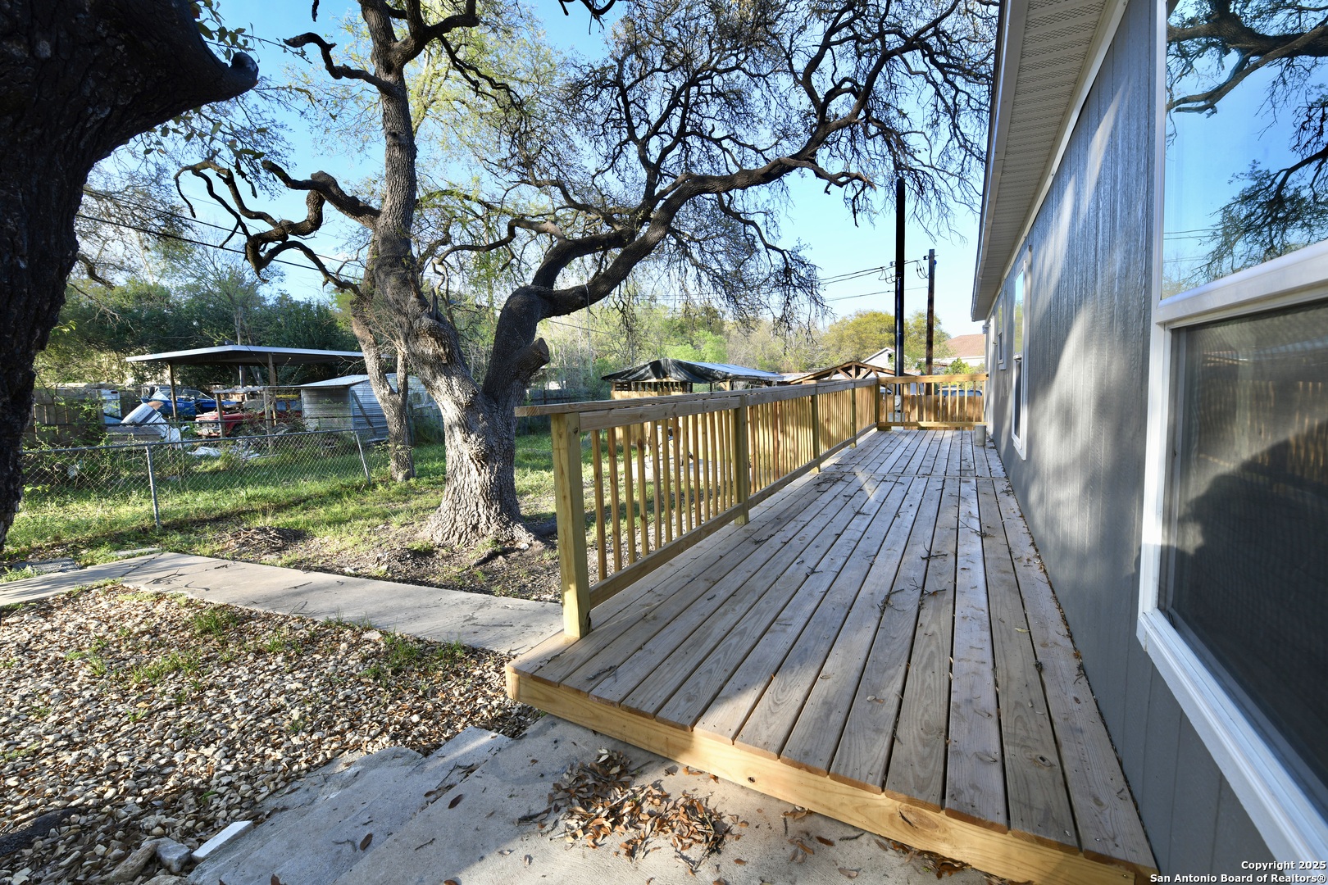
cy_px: 442
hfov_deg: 104.3
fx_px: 516
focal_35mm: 14
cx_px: 664
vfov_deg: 81.2
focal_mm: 14
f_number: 8
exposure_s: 1/80
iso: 160
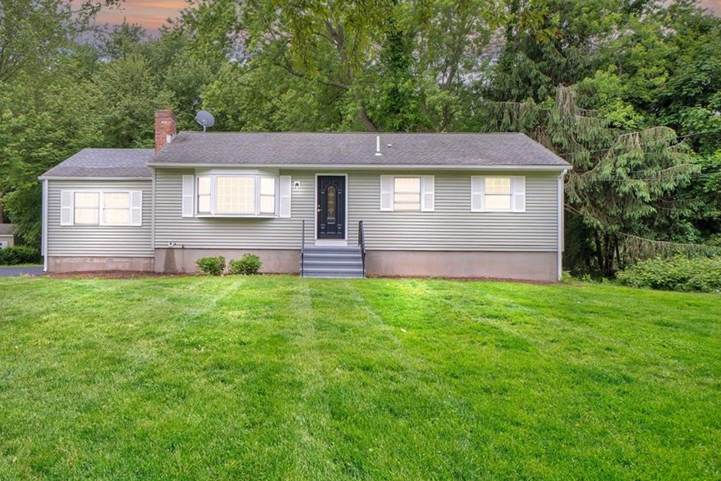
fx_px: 561
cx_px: 309
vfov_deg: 46.4
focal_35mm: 28
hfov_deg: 65.2
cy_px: 229
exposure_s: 1/100
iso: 160
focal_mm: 16
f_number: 8
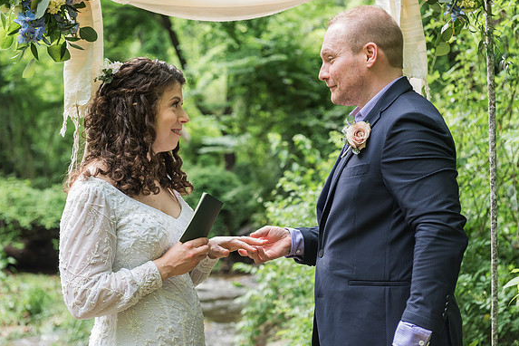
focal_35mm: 71
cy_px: 173
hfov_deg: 28.5
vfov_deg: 19.2
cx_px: 257
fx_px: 1024
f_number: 4
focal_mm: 70
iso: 800
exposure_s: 1/200
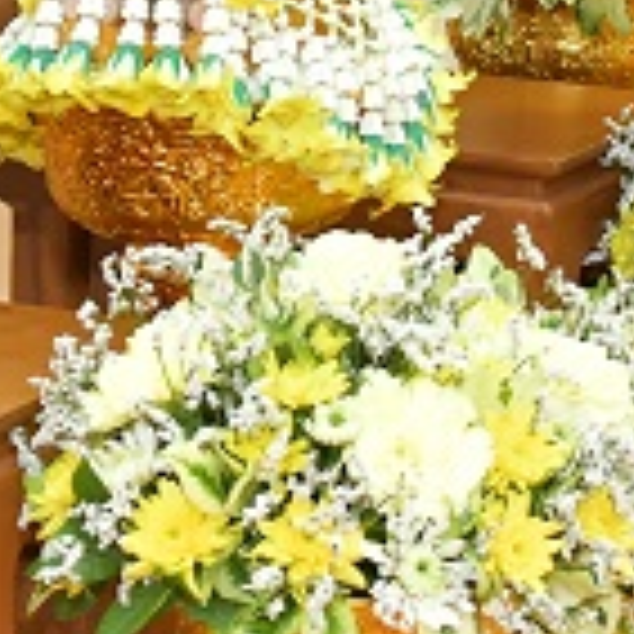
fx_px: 5097
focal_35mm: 246
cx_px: 261
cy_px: -585
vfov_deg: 6.9
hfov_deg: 7.1
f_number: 4.5
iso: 1600
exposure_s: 1/125
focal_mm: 34
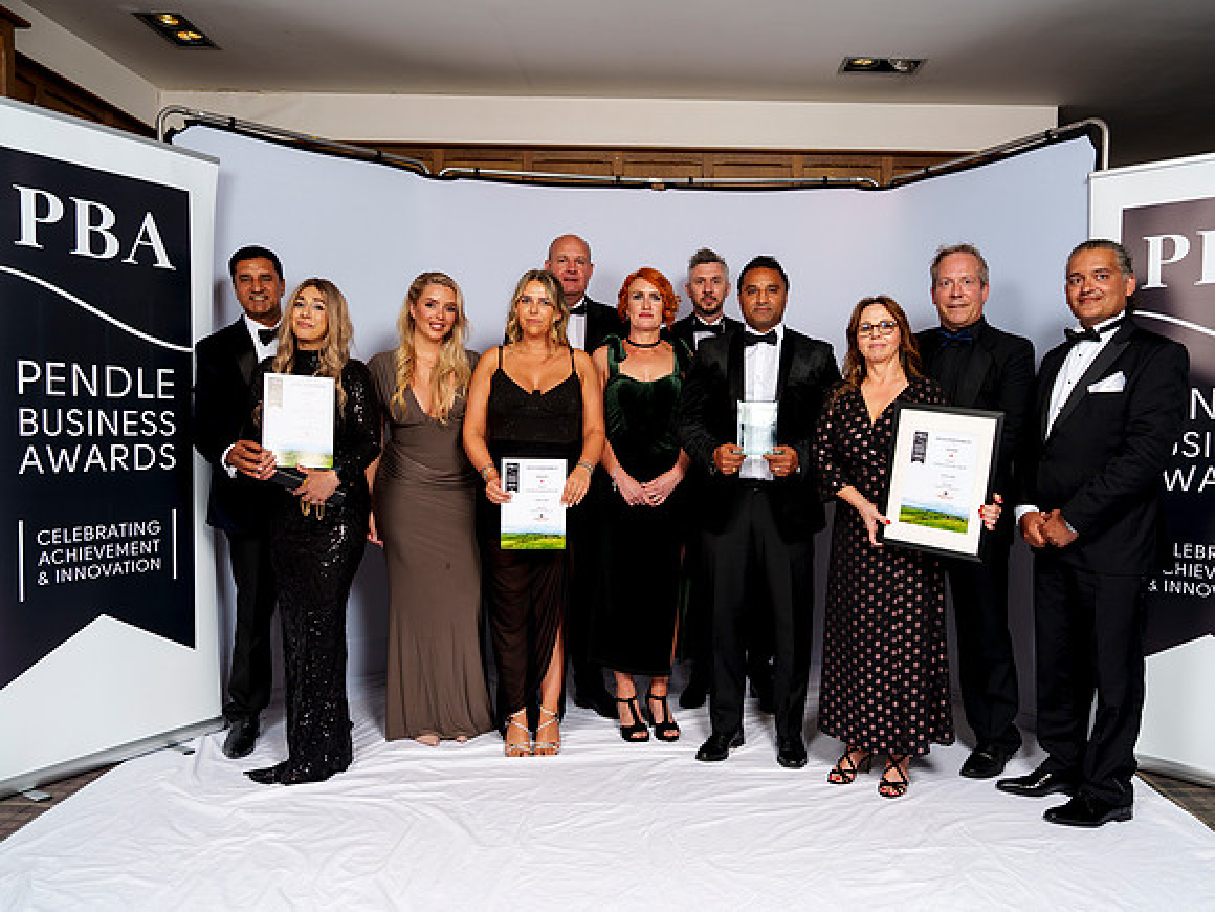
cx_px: 665
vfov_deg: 53.1
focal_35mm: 26
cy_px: 456
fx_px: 911
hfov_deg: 67.2
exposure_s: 1/125
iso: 100
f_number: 8
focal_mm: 24
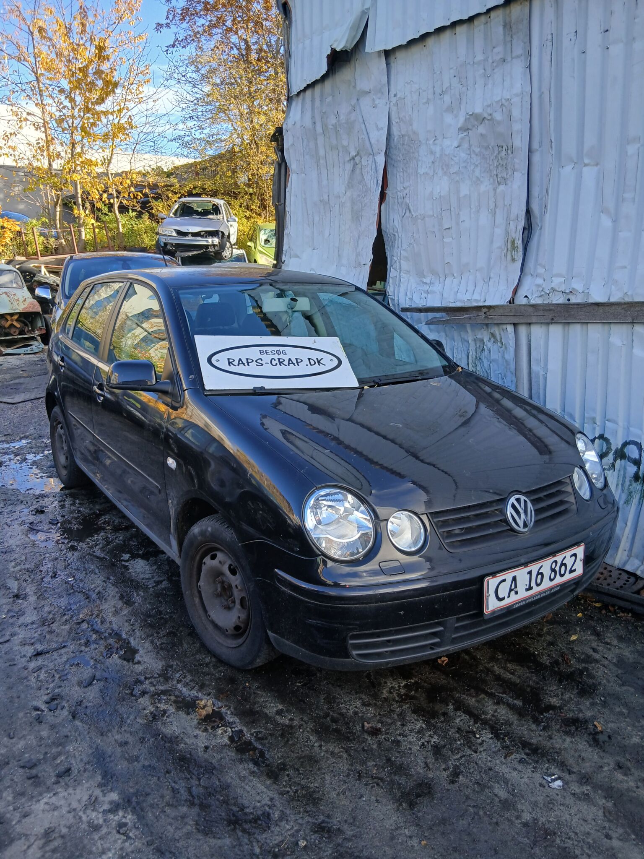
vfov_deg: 67.3
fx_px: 645
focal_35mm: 26
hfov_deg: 53.1
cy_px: 430
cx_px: 322
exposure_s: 1/100
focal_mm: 3.98
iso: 25
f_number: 1.8
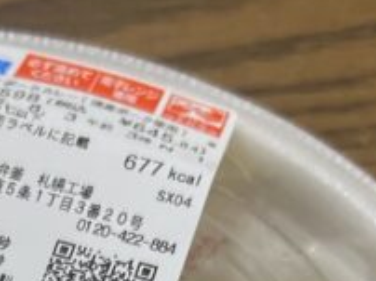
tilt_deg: -67.9
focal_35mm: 132
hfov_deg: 14.5
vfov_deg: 9.9
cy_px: 662
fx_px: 1432
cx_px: -73
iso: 100
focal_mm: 5.7
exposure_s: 1/100
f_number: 1.5
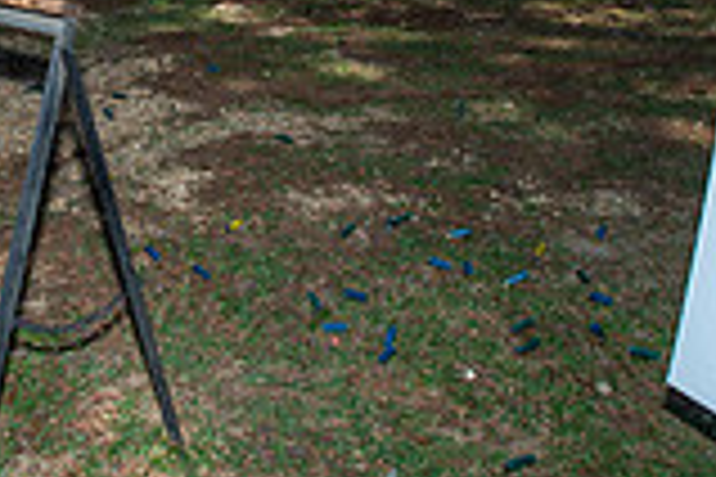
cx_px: 158
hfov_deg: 31.6
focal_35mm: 62
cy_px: -32
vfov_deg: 21.0
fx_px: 1233
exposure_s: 1/250
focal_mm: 17
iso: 80
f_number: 7.1
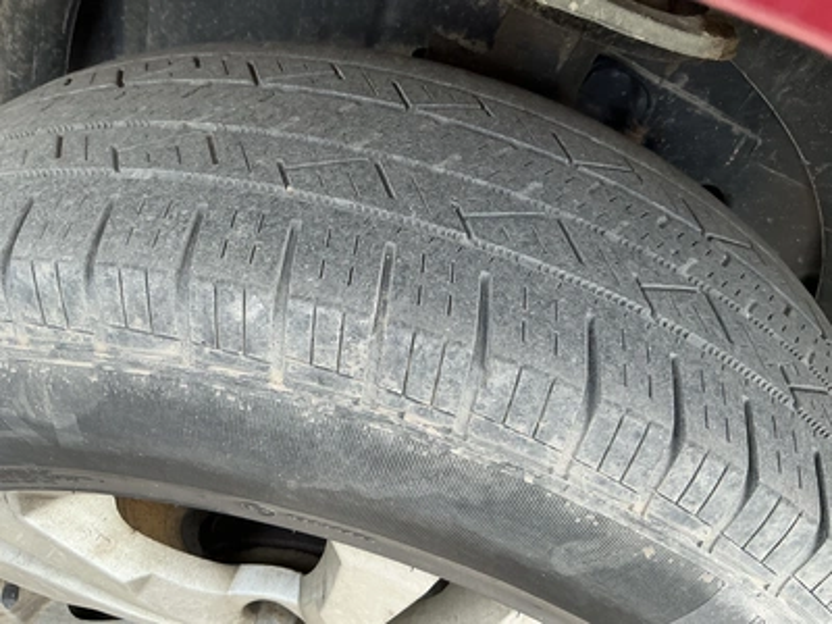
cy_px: 312
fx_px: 673
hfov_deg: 63.4
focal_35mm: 28
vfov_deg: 49.7
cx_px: 416
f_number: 1.8
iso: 25
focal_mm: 3
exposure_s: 1/172
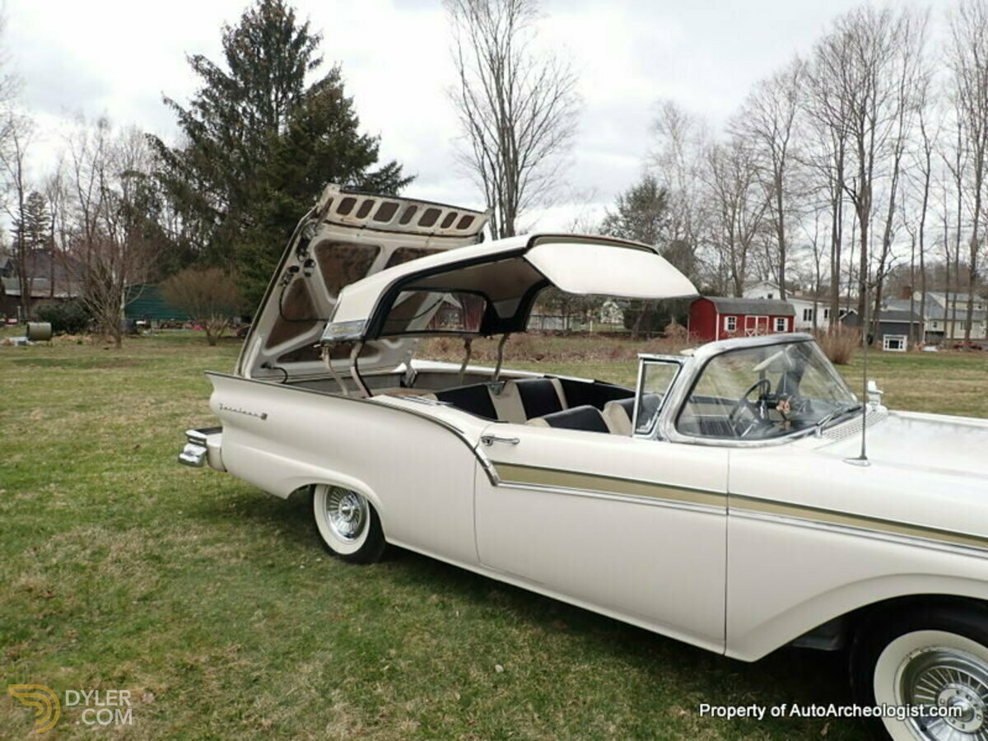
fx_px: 714
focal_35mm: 25
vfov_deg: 54.9
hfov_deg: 69.4
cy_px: 370
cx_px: 494
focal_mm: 4.5
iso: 100
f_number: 2.8
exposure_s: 1/125
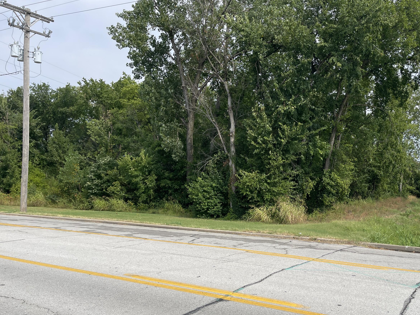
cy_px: 172
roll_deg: -1.6
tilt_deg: +0.2
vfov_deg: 44.1
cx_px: 263
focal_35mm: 32
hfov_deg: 56.1
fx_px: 388
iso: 32
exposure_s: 1/3344
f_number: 1.6
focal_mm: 5.1
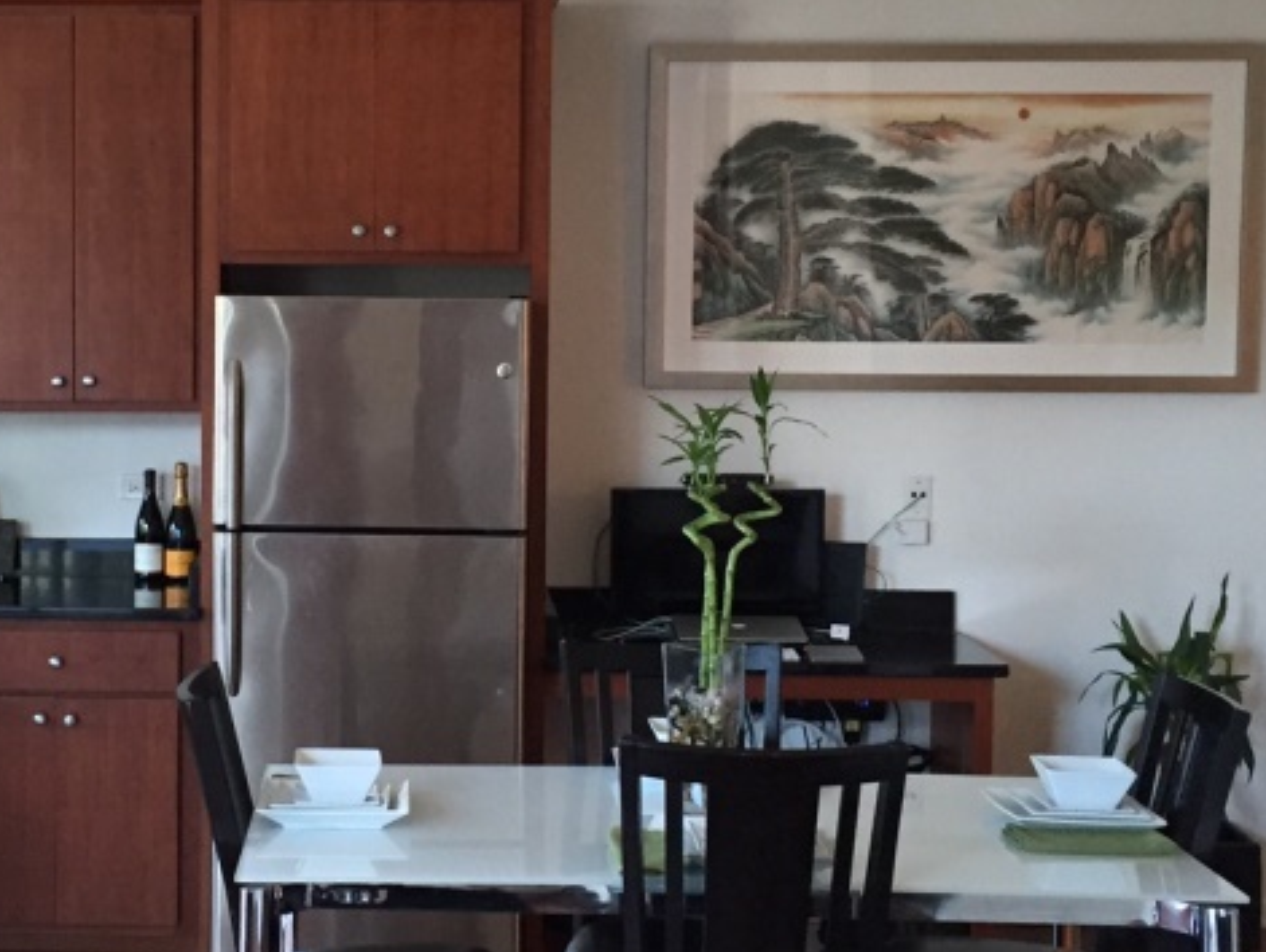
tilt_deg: -4.2
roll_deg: -1.5
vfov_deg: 23.3
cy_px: 425
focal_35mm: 63
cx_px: 347
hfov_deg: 30.3
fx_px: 2306
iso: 200
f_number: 2.2
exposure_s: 1/30
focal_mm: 4.15
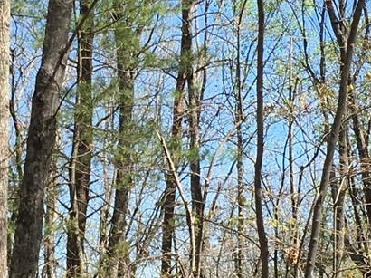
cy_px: 193
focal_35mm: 145
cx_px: 23
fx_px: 1553
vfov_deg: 10.2
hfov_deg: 13.5
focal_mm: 4.15
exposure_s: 1/625
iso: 25
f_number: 2.2
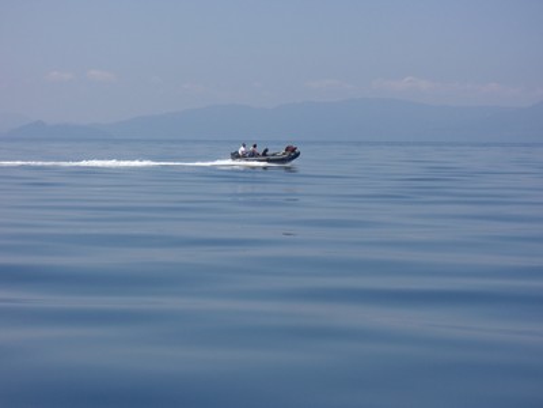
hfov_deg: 17.3
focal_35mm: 114
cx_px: 272
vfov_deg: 13.0
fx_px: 1788
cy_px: 204
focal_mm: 23.7
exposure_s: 1/125
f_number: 10.8
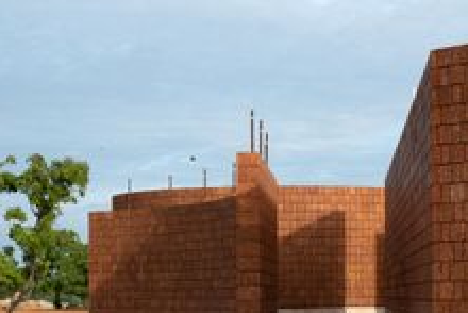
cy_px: 279
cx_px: 322
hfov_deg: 20.7
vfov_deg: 13.9
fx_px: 1275
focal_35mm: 98
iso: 125
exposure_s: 1/60
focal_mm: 27.7
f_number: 8
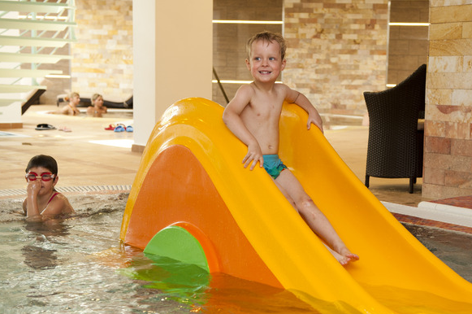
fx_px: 812
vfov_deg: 21.8
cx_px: 301
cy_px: 190
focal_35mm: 62
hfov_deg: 32.2
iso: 400
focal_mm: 45
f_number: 4
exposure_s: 1/60
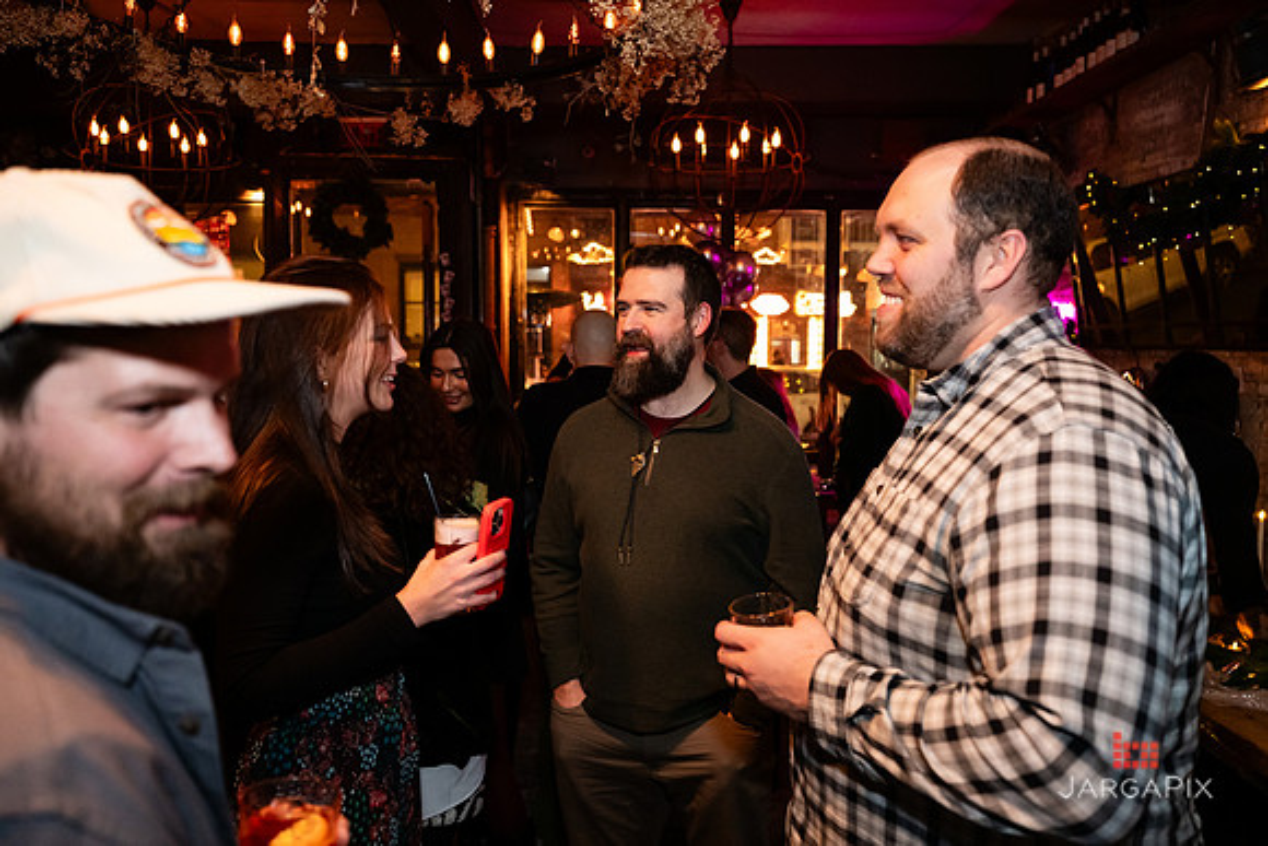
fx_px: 972
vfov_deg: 47.0
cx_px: 634
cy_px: 423
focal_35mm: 28
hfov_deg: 66.2
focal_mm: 27
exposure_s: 1/125
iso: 3200
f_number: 3.2
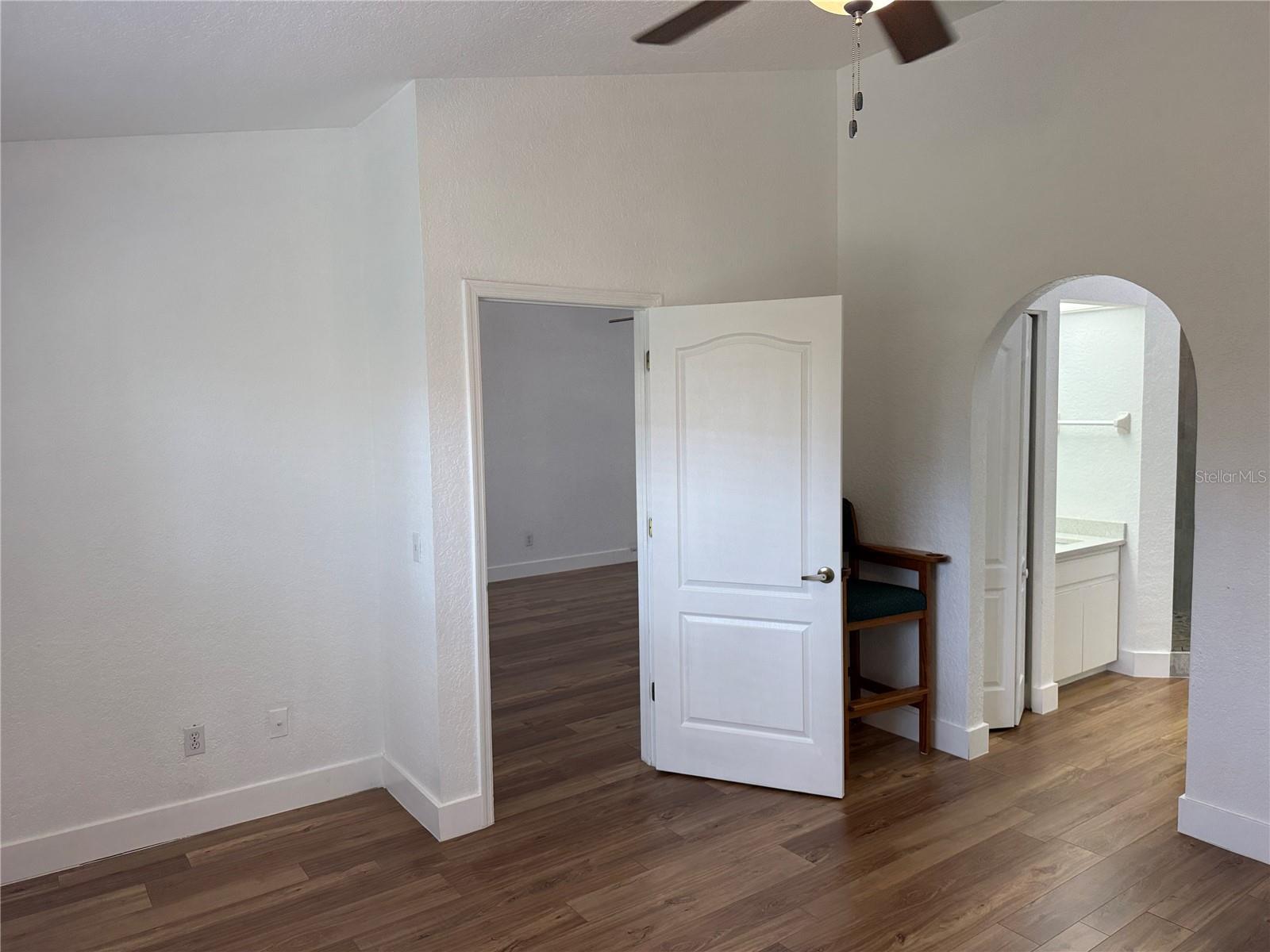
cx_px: 635
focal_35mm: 24
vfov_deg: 56.8
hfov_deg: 71.6
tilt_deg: -0.7
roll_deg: +2.9
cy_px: 476
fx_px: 881
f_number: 1.78
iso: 125
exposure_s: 1/120
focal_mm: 6.76
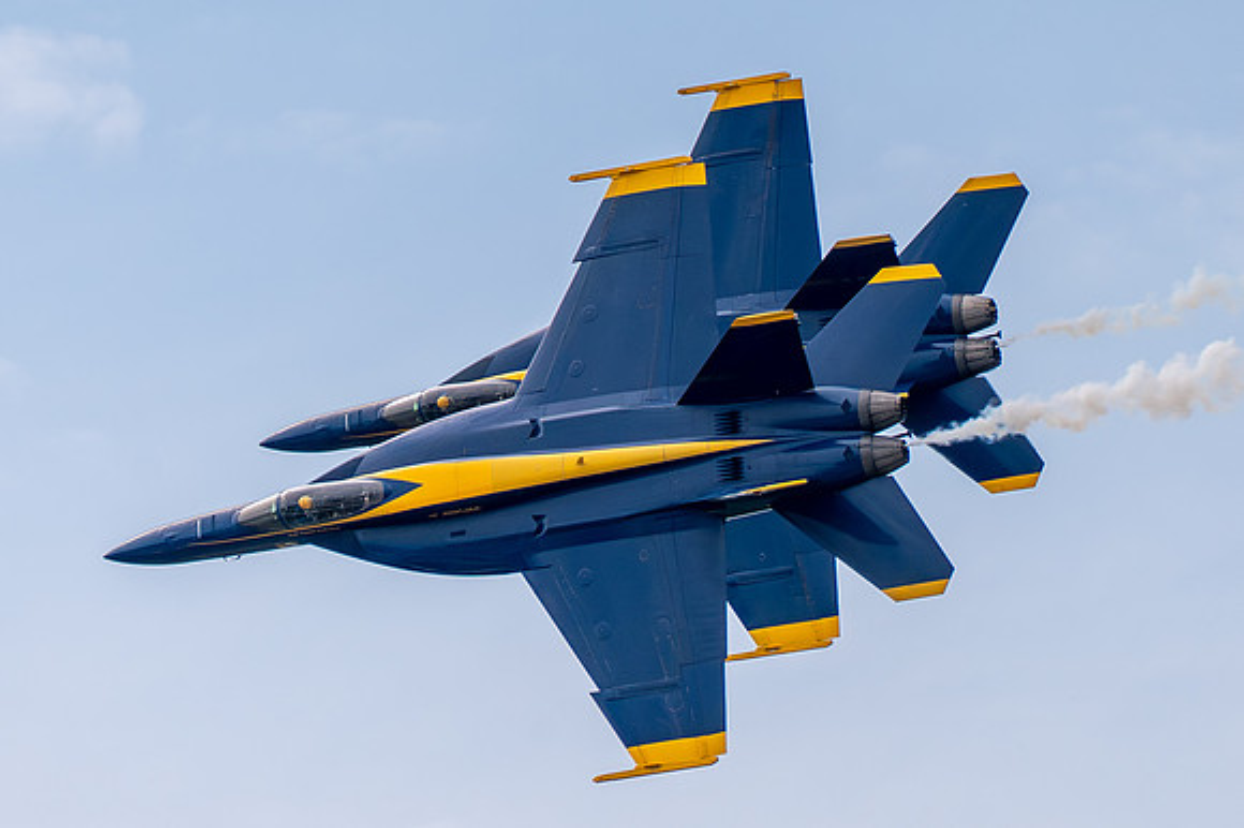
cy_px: 201
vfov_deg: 1.9
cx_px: 484
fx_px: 24925
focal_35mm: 722
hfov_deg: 2.9
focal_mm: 300
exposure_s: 1/2500
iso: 250
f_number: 7.1
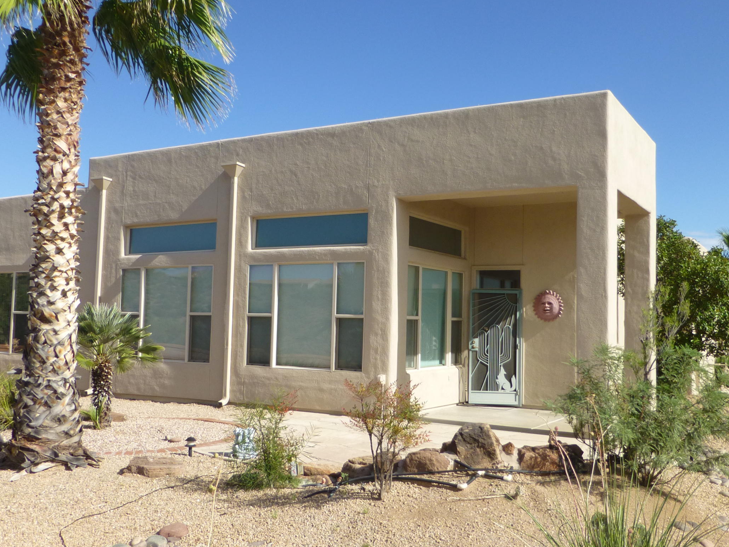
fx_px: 737
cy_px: 259
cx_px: 384
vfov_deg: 40.7
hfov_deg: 52.6
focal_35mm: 35
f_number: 3.3
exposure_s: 1/1300
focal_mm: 4.3
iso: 100
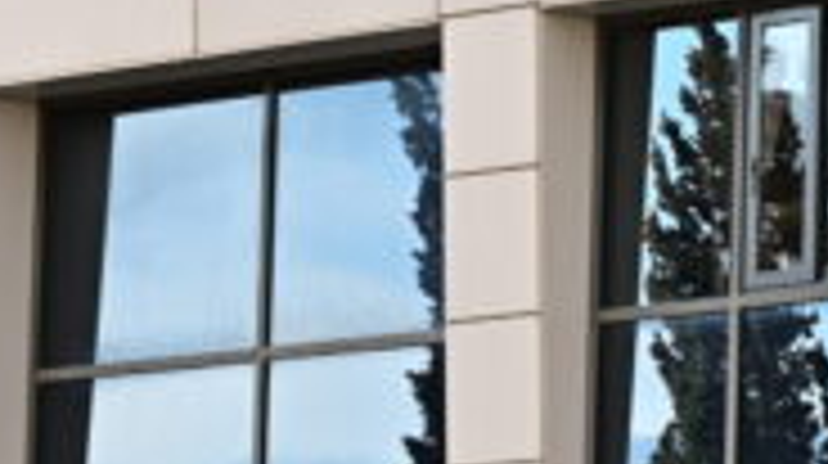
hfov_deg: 6.7
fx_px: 7105
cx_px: 454
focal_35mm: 324
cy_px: 331
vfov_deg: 3.7
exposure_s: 1/40
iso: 125
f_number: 7.1
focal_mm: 74
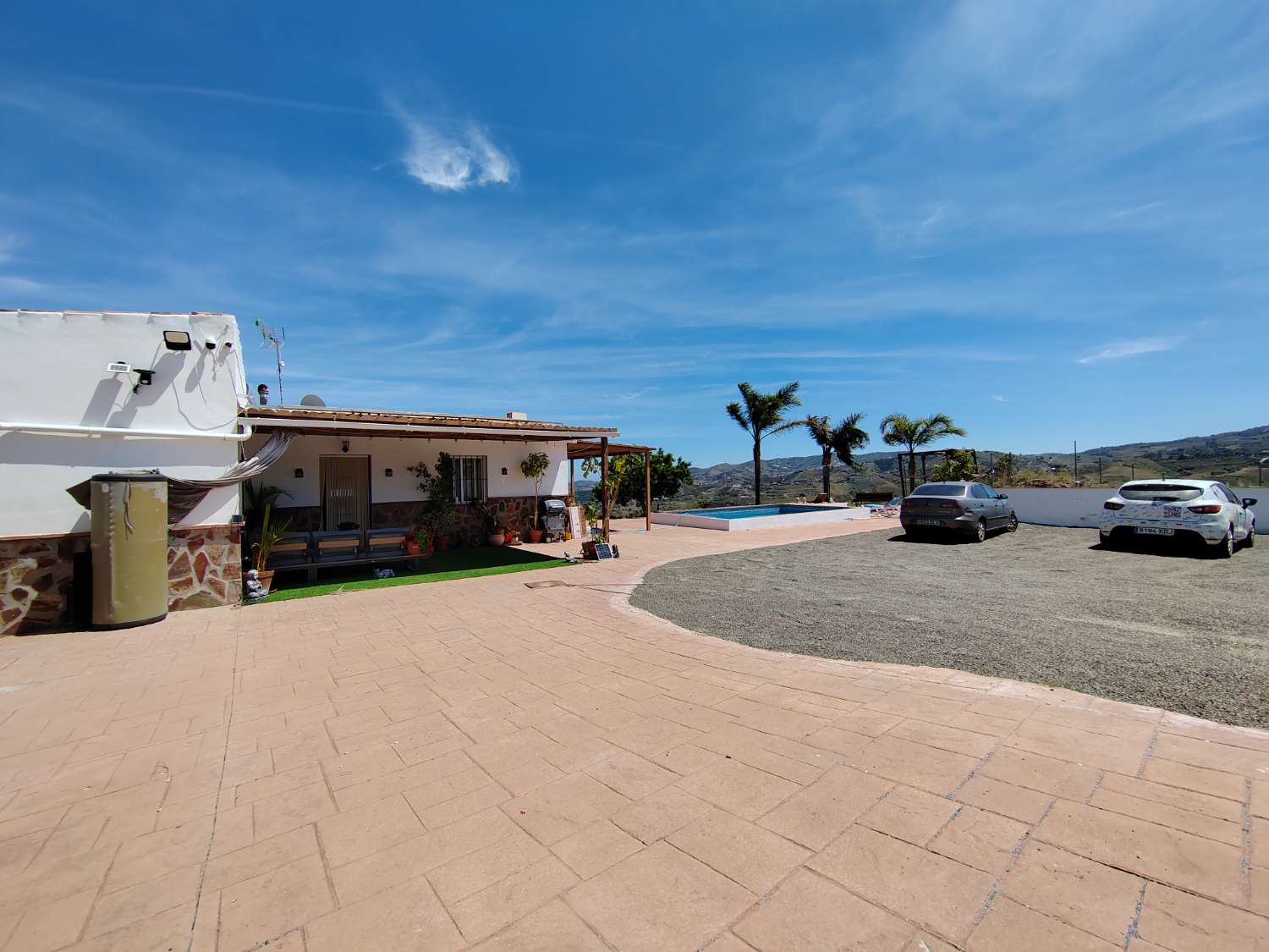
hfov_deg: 106.2
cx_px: 634
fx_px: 477
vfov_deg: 89.9
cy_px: 476
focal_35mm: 13
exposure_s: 1/1600
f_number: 2.2
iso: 100
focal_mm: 2.16
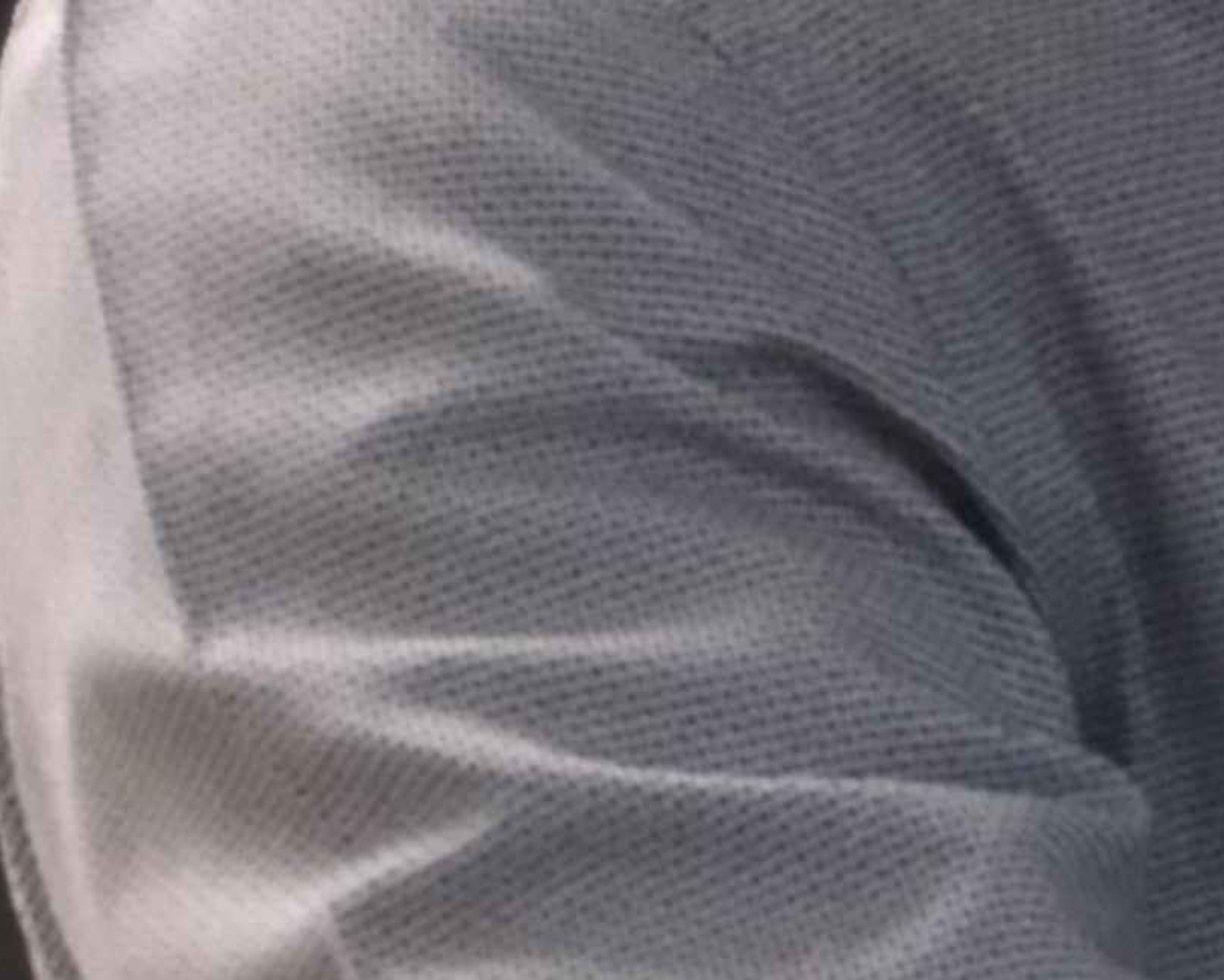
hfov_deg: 6.6
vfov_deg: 5.5
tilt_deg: -0.4
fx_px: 10073
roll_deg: -2.4
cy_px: -400
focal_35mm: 278
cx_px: 2906
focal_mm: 6.6
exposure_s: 1/33
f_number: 2.8
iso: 320
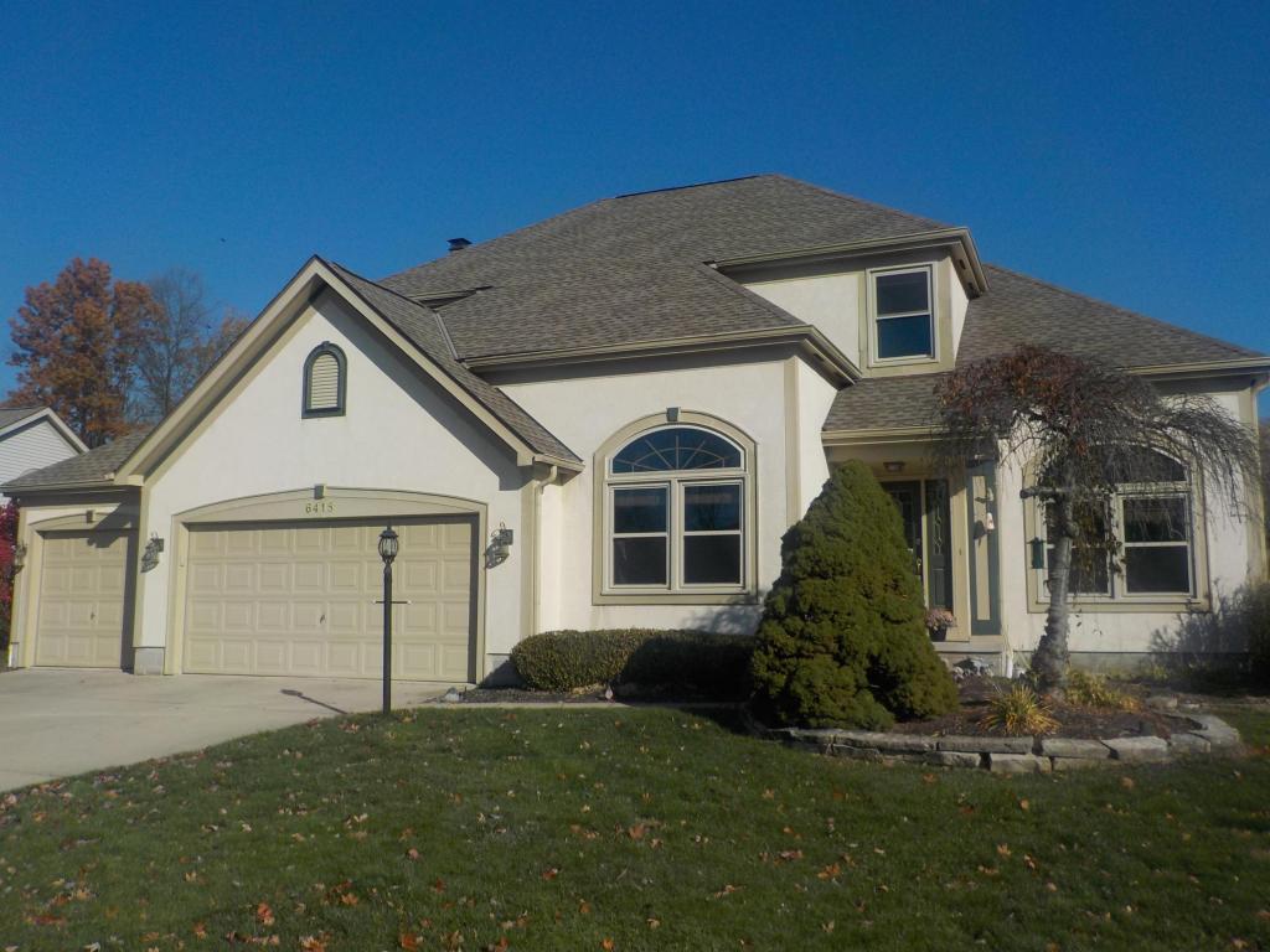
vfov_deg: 46.8
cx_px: 635
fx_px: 1101
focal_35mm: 30
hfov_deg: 60.0
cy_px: 476
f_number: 6.6
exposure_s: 1/640
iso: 125
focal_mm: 4.1
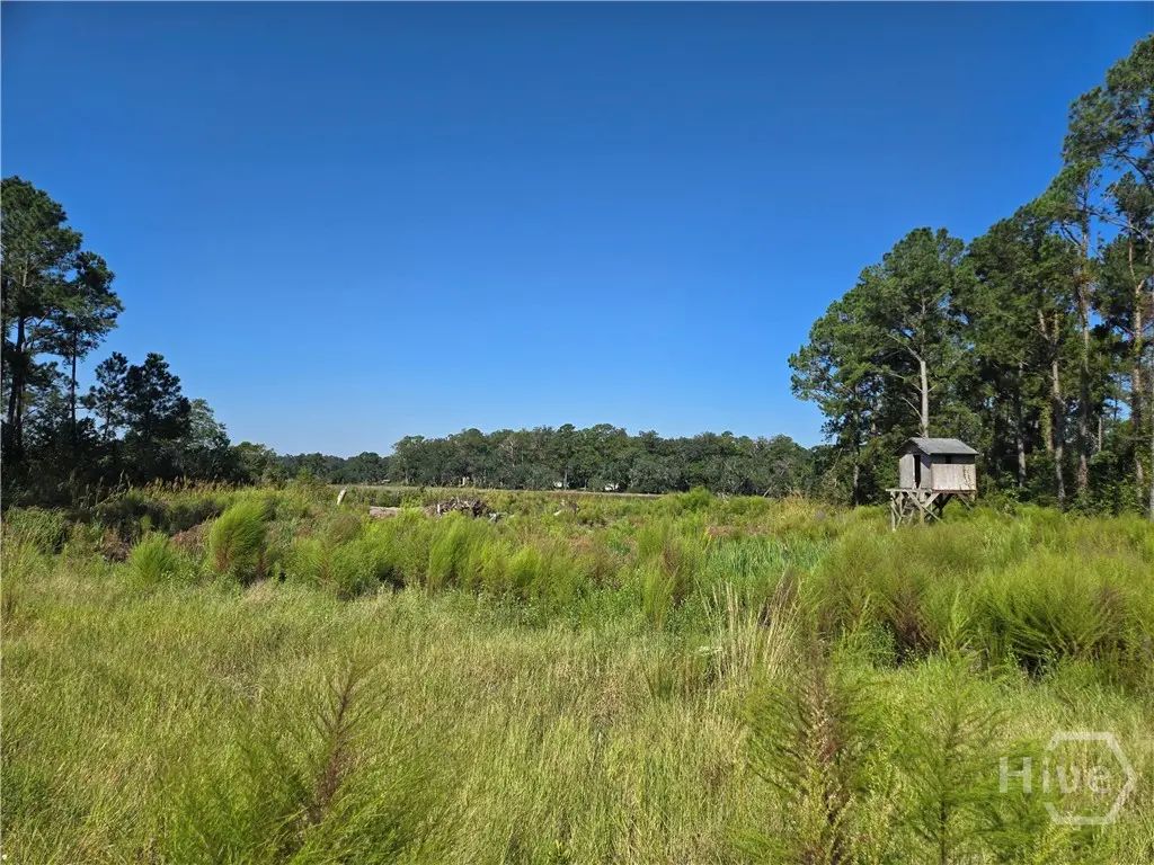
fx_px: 767
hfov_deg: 73.9
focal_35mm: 23
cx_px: 577
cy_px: 432
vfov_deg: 58.9
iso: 25
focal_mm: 5.4
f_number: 1.8
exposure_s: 1/2365
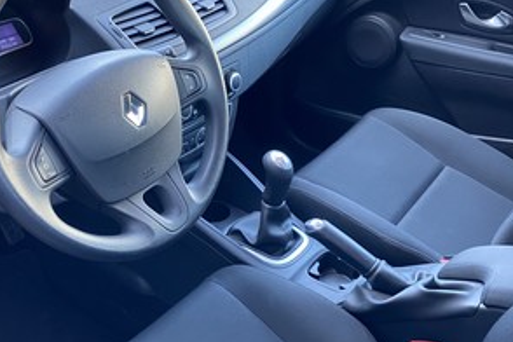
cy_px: 209
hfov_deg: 41.7
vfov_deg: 28.6
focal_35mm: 47
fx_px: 670
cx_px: 206
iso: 250
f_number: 1.8
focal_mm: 4.25
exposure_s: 1/60
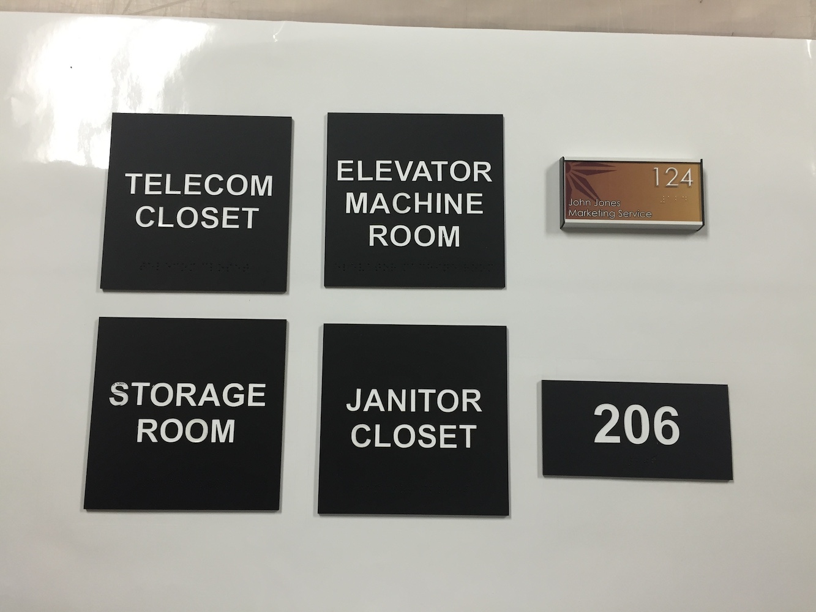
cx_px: 408
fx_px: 684
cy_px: 306
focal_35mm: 29
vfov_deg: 48.2
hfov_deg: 61.7
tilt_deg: -82.5
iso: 80
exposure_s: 1/30
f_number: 2.2
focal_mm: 4.15
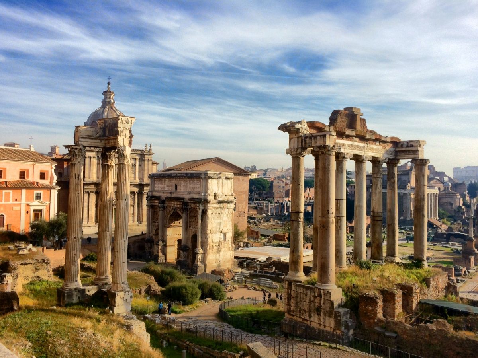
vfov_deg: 48.2
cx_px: 239
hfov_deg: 61.7
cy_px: 179
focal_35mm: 29
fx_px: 400
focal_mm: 4.15
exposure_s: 1/1953
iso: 32
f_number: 2.2
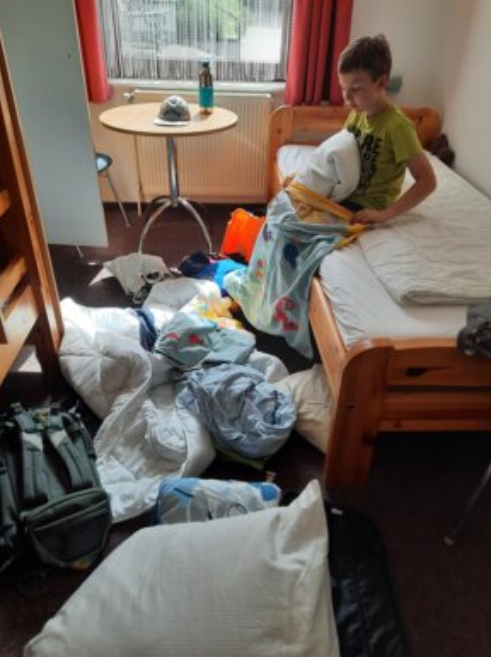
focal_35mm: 26
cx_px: 242
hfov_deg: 53.0
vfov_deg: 67.3
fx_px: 493
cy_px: 317
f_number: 2
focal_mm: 4.6
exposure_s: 1/100
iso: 40
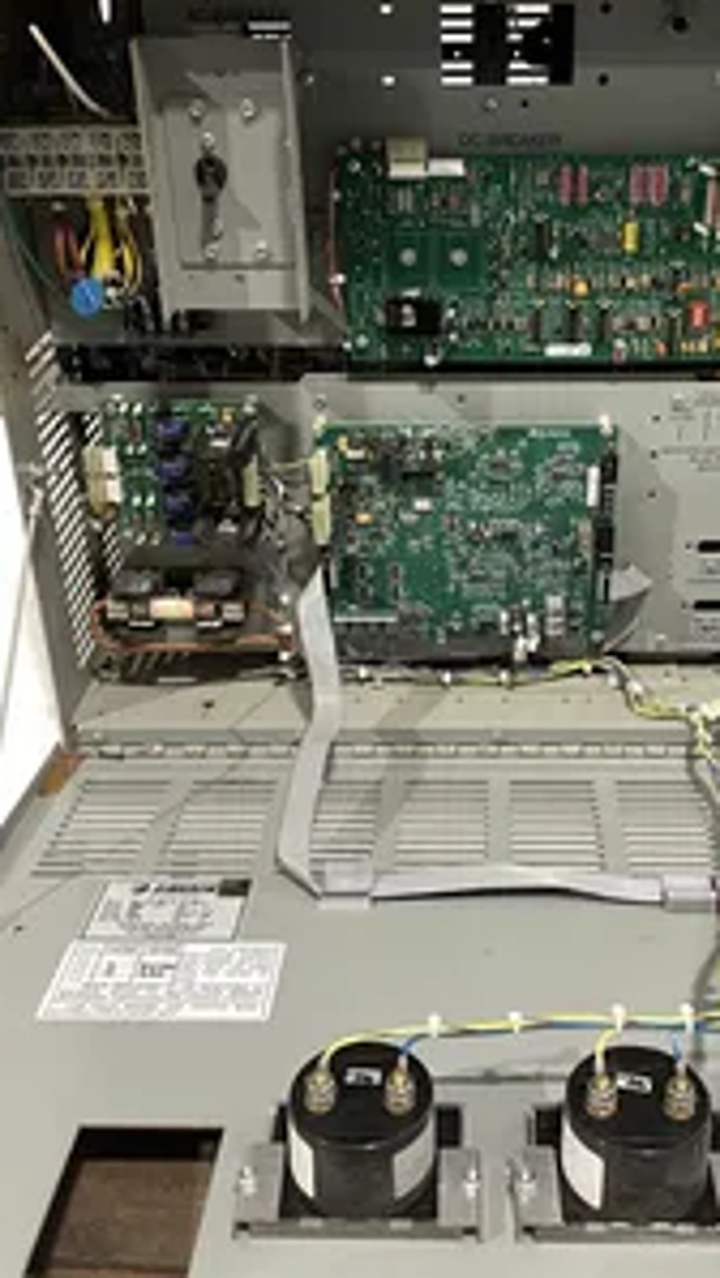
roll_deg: +0.0
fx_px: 1288
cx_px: 476
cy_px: 583
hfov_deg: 31.0
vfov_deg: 52.7
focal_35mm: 38
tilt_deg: -27.1
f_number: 1.6
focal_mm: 4.2
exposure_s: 1/60
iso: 250
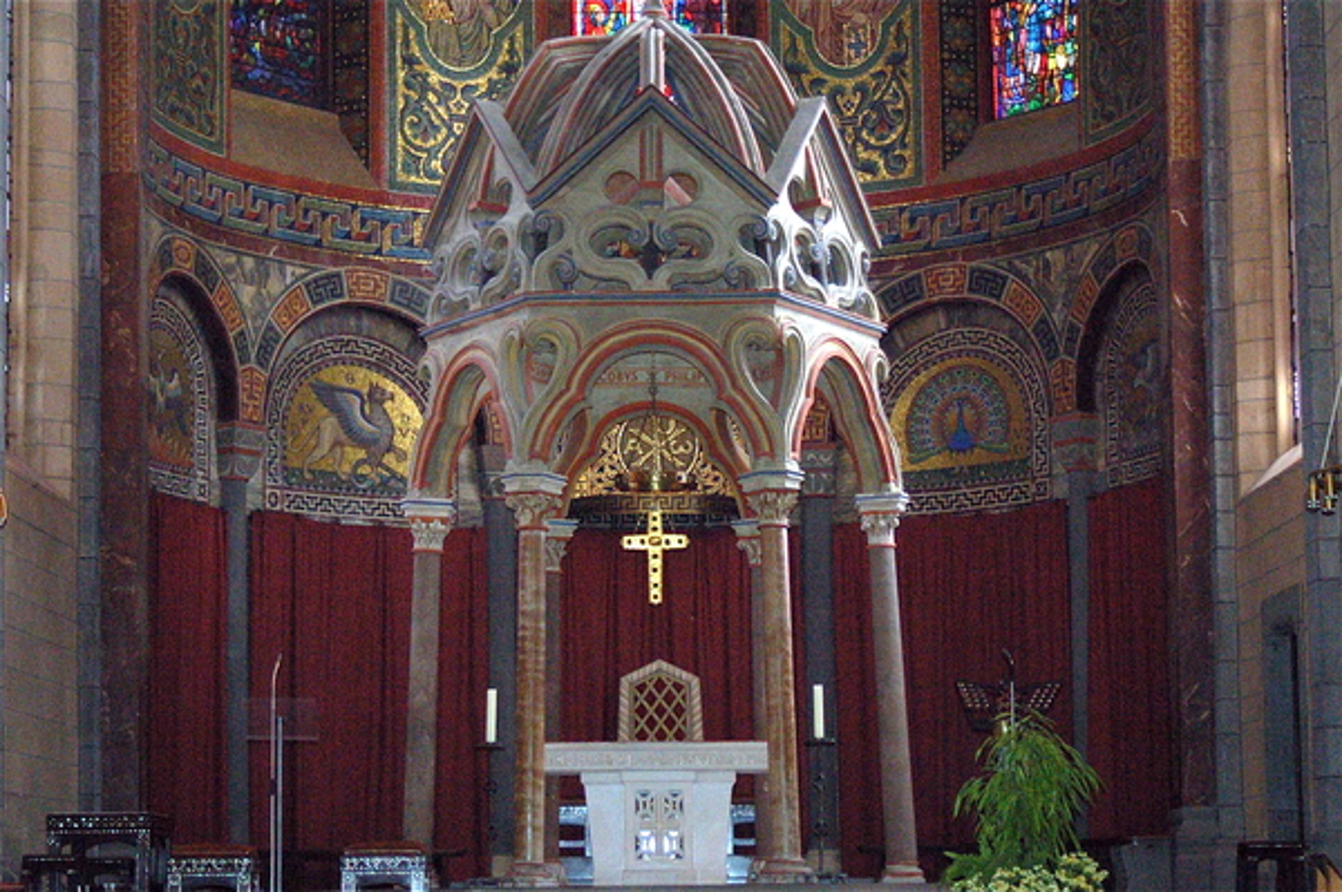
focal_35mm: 90
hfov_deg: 22.6
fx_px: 3352
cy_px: 446
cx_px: 671
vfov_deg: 15.2
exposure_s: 1/60
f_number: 4.5
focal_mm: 60
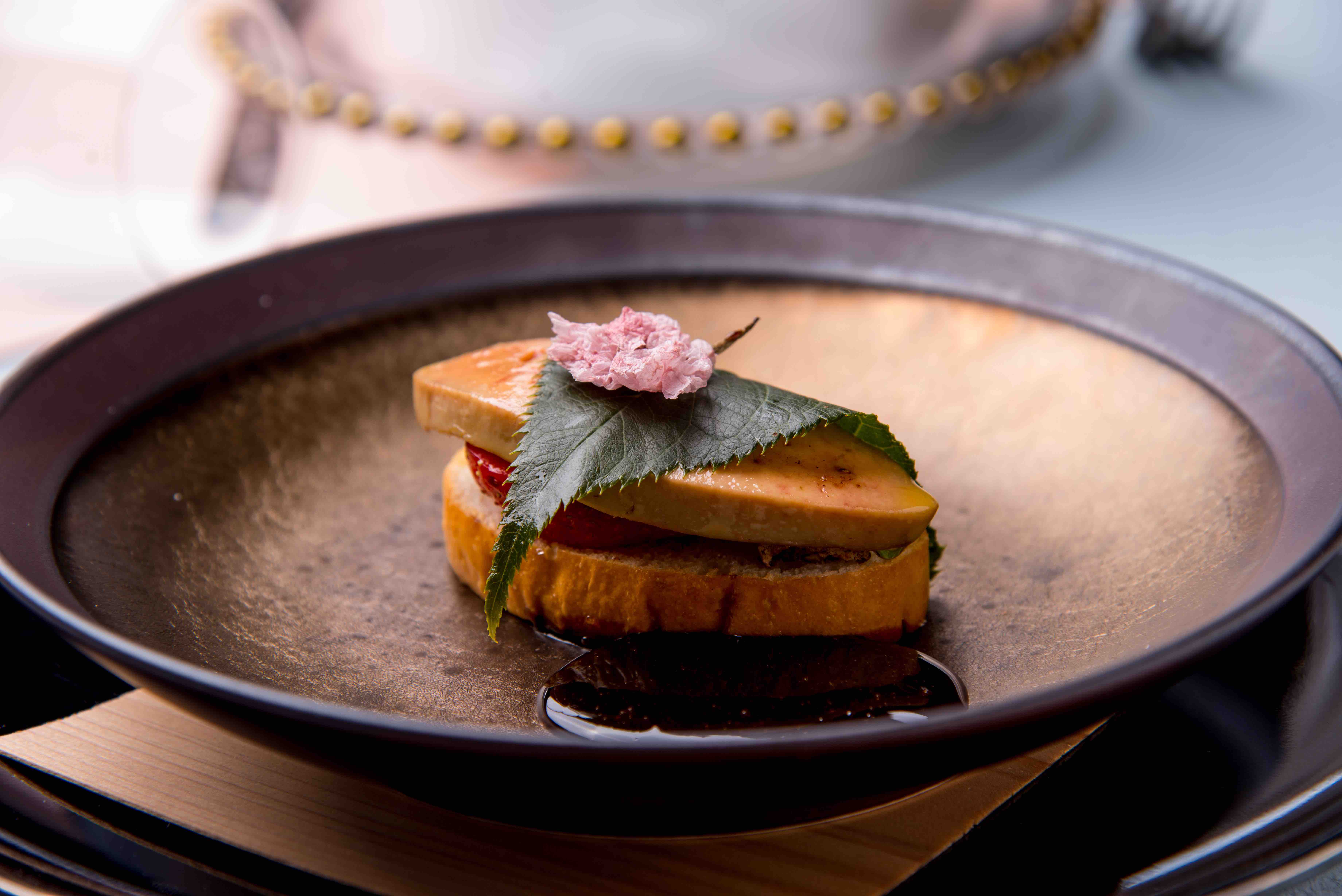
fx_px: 4474
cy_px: 448
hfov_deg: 17.1
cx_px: 671
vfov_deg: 11.4
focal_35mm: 120
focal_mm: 120
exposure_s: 1/100
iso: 50
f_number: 8
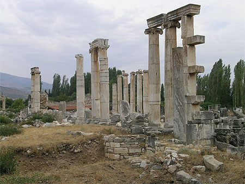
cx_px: 122
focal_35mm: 50
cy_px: 92
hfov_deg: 38.2
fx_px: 354
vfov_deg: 29.1
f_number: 6.1
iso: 50
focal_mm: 10.3
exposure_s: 1/166
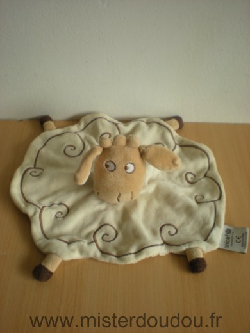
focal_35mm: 38
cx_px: 125
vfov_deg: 49.0
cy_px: 166
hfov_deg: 37.7
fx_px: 366
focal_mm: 6.3
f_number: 3.1
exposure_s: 1/160
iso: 64
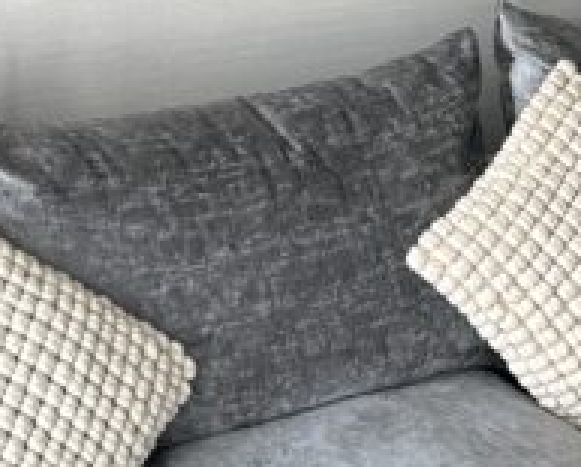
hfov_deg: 19.9
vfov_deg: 14.4
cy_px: -395
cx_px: -18
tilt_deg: +0.2
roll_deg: +0.7
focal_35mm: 93
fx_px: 1602
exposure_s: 1/121
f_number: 1.78
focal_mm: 6.86
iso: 64
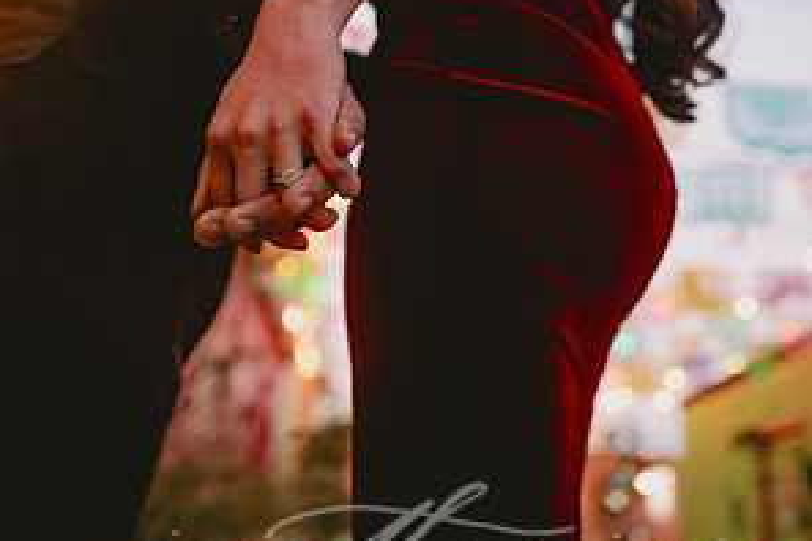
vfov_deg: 24.8
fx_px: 1195
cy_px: 60
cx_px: 406
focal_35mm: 53
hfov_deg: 37.5
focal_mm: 35
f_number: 2.8
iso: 1600
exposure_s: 1/160
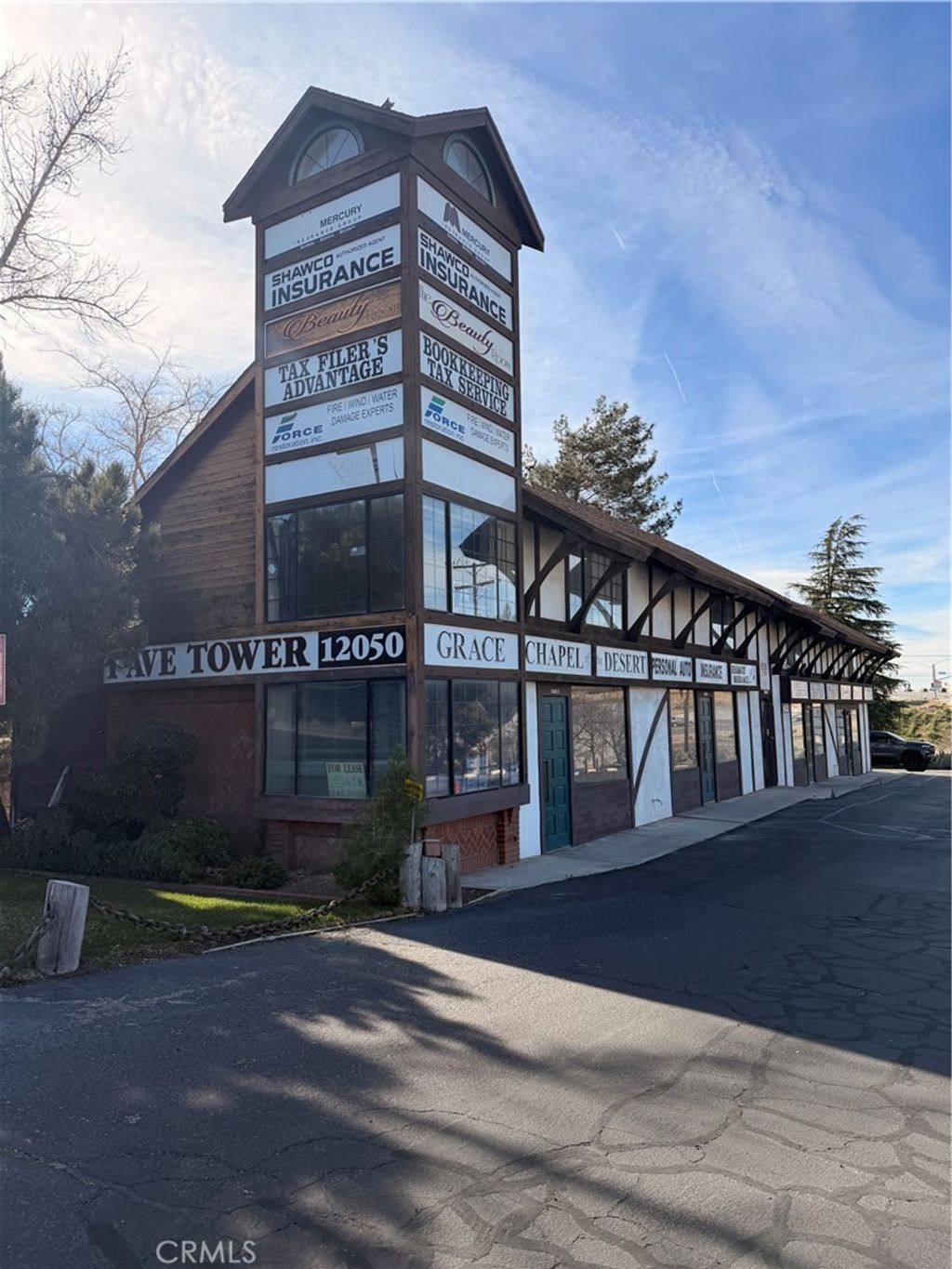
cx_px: 476
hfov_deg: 56.8
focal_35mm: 24
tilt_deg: +5.2
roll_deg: +0.6
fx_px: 880
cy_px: 634
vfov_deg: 71.6
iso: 100
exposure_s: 1/5714
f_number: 1.78
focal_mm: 6.76
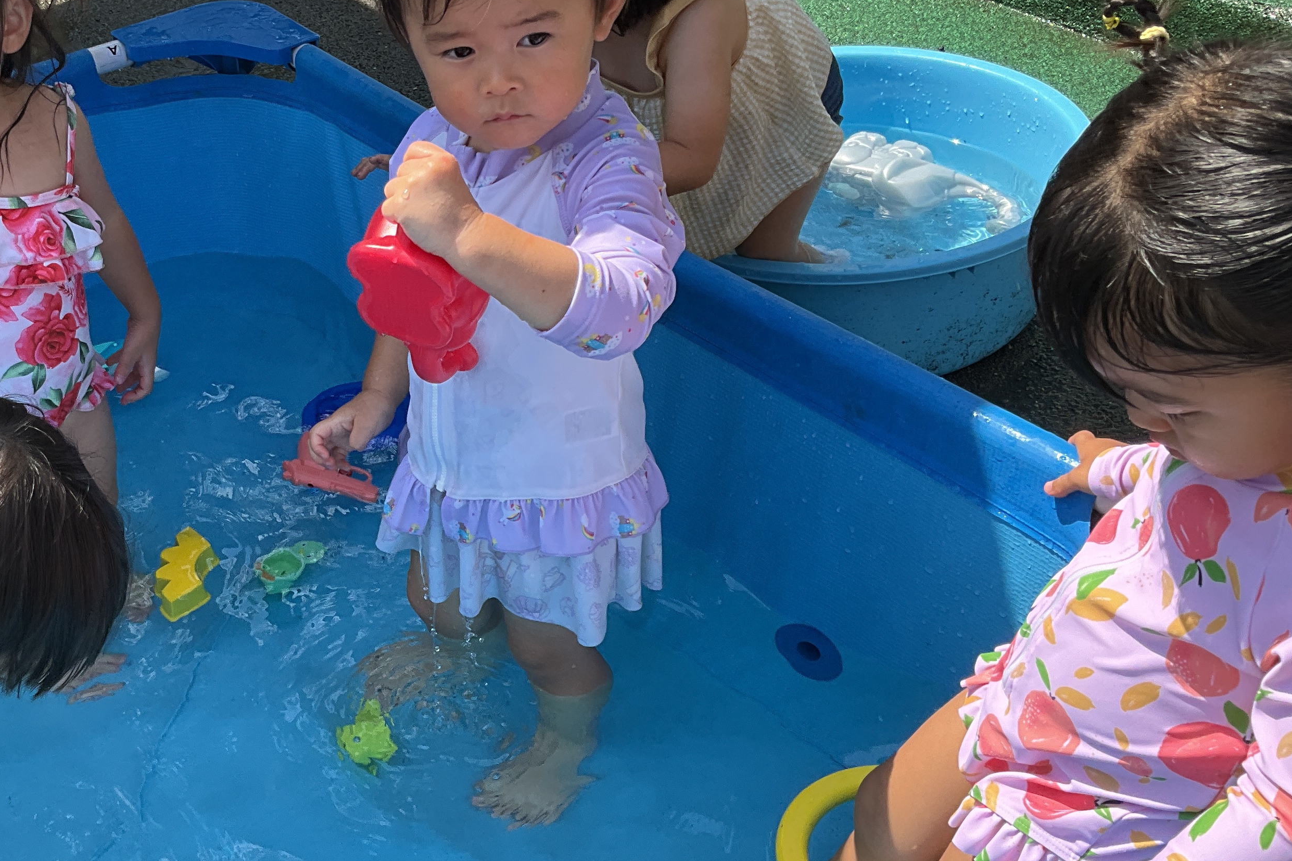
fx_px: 1759
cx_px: 289
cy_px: 459
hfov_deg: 39.0
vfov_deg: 27.5
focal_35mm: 49
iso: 25
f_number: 1.8
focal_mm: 3
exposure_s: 1/613
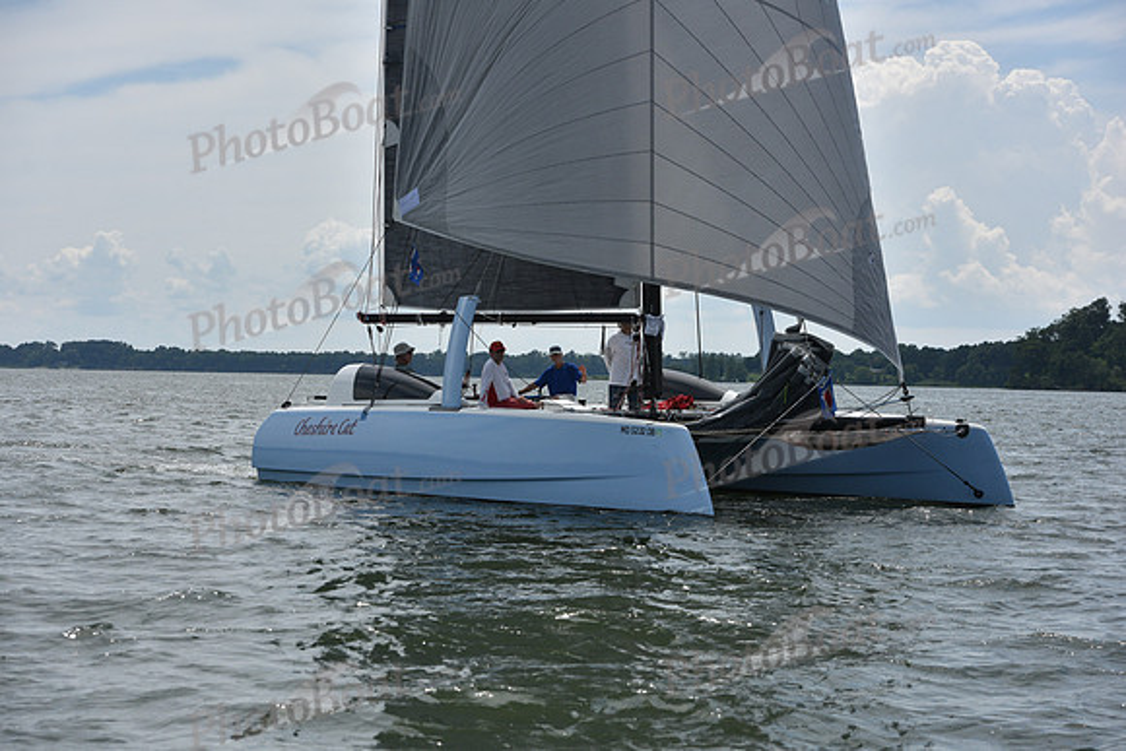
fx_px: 2190
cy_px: 376
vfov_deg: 19.5
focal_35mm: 70
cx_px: 563
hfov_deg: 28.8
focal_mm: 70
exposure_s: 1/3200
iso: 320
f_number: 5.6
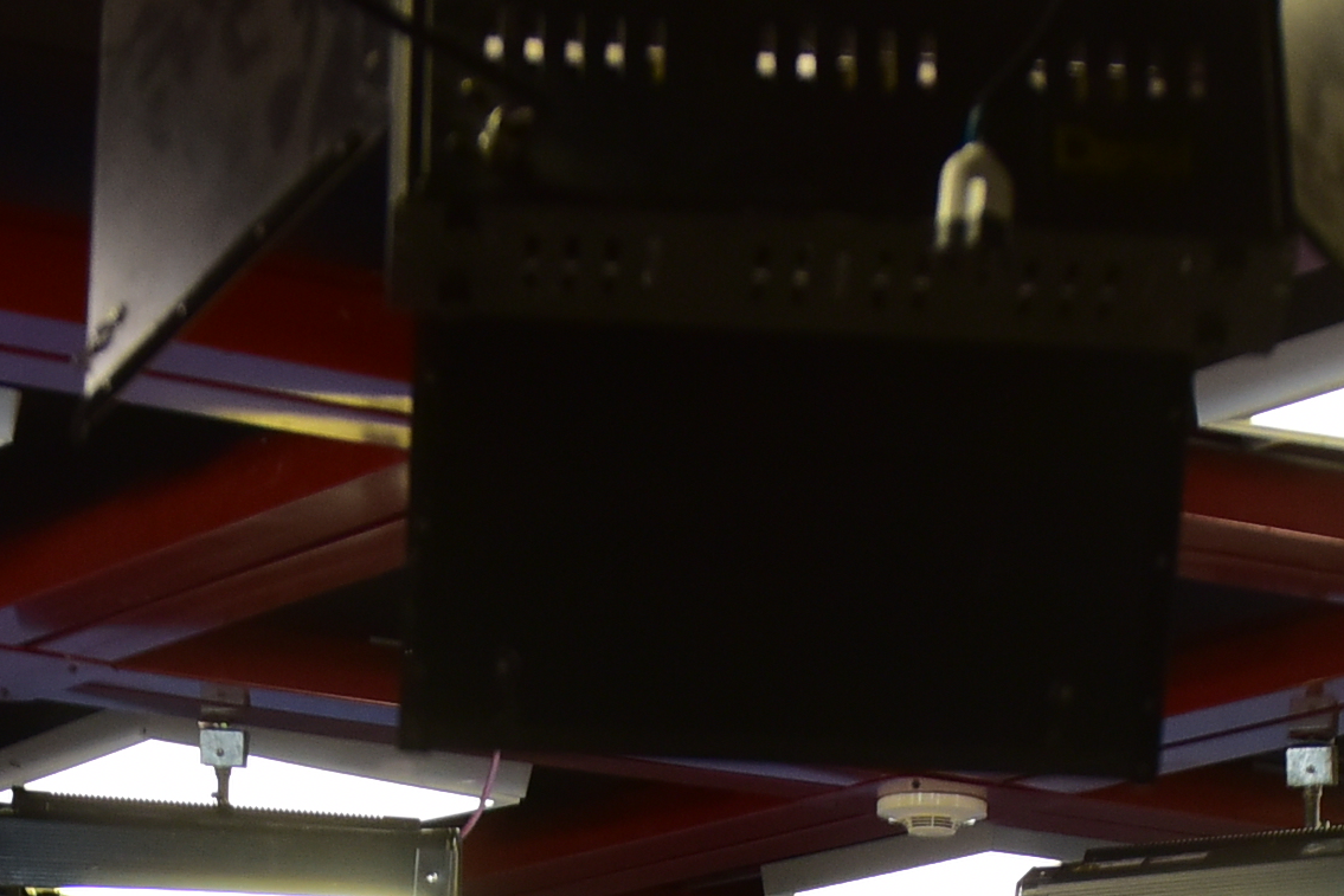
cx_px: 676
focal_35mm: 141
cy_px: 1638
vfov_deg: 9.3
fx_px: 5264
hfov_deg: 14.5
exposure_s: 1/125
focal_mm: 29
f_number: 4
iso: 640
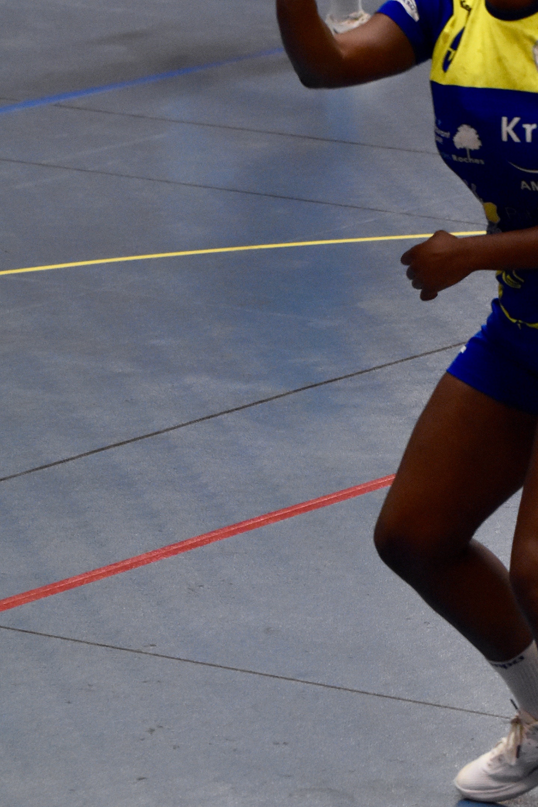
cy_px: 287
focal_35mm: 288
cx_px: 473
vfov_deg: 7.2
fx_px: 6455
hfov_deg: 4.8
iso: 3200
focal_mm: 86
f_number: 4.5
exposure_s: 1/320
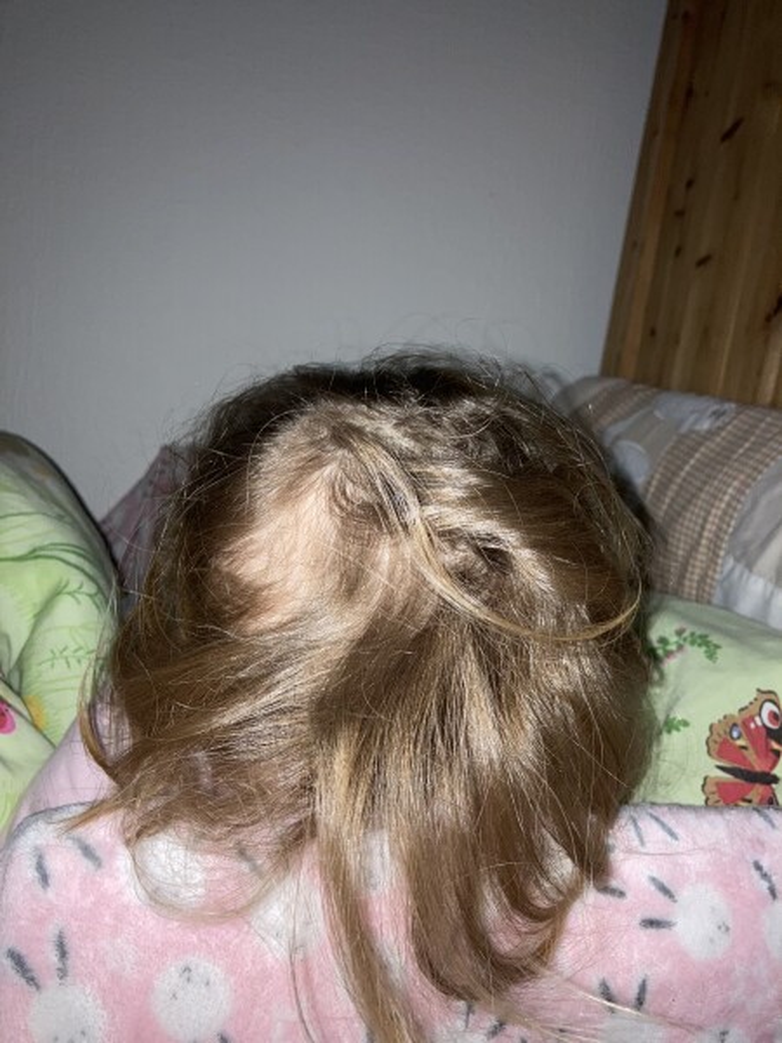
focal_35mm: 28
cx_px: 391
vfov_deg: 63.4
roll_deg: -8.4
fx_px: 843
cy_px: 522
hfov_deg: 49.7
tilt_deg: -7.9
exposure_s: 1/35
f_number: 1.8
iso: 40
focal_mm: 3.99
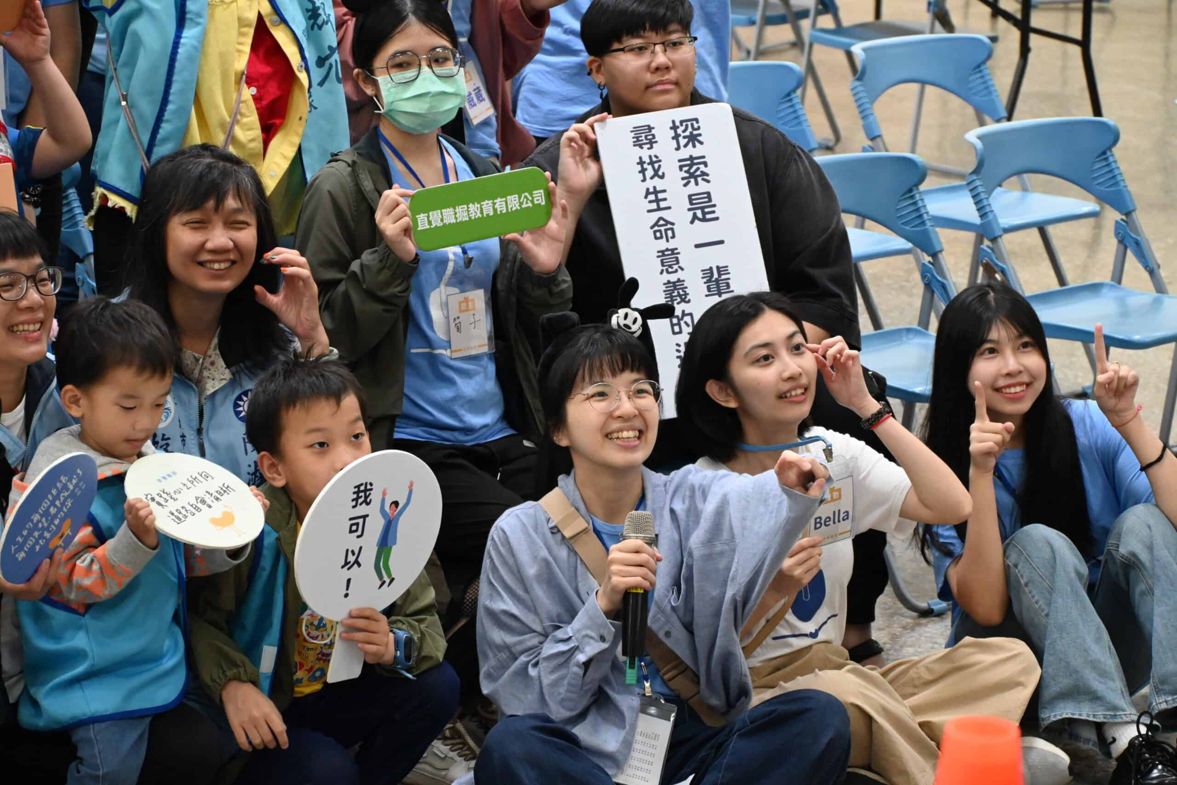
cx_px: 588
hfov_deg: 16.9
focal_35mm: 122
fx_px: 3972
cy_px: 392
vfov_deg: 11.3
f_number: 5.3
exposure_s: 1/80
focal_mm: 81
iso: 3200
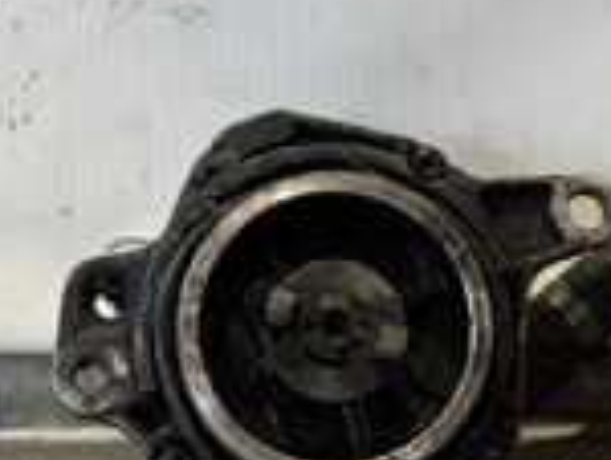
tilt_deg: -11.5
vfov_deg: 9.7
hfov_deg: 12.9
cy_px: 0
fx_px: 2705
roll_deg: +1.5
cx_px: 356
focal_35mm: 153
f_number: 1.78
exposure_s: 1/50
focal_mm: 6.76
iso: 200
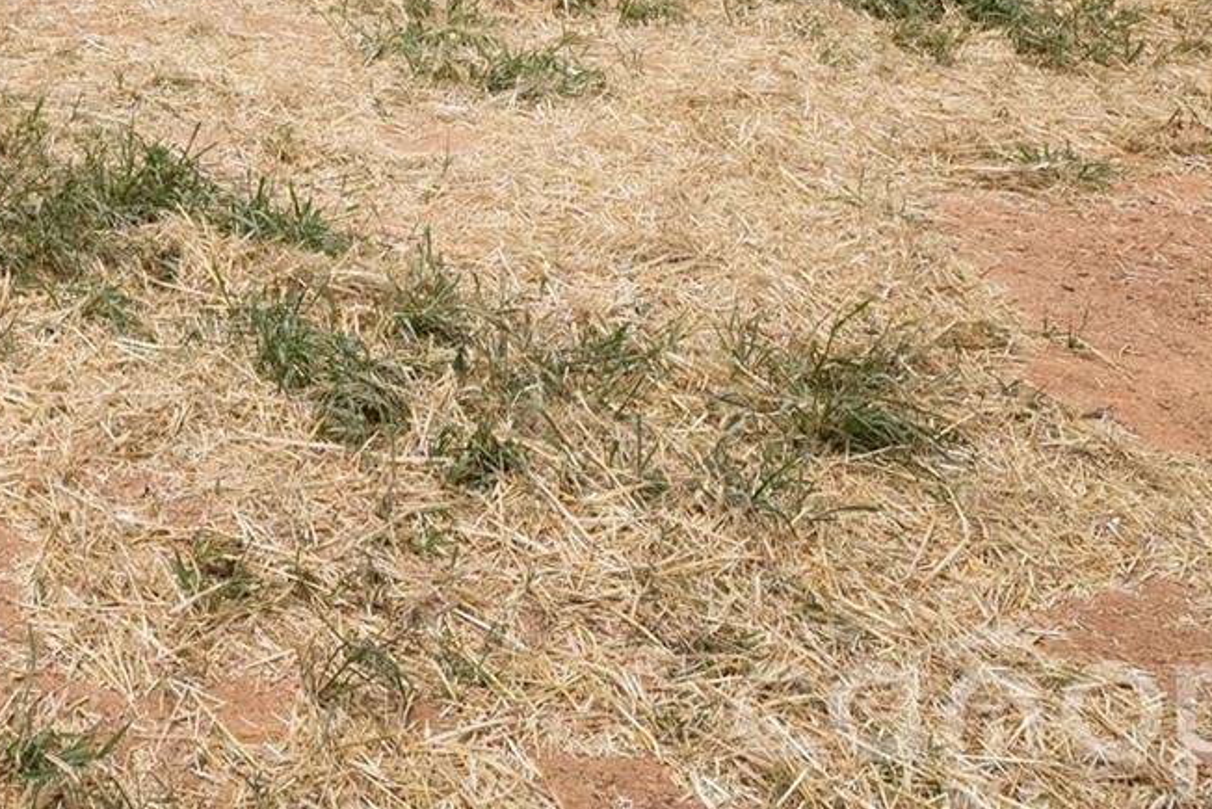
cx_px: -52
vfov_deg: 23.9
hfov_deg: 38.5
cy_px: -419
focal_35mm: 44
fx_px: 1482
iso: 100
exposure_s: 1/30
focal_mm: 14
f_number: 11
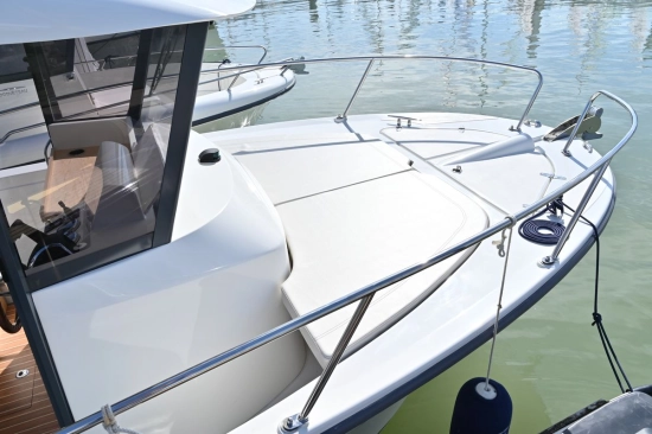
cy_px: 217
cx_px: 326
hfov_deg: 66.4
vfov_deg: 47.1
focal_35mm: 28
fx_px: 498
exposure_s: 1/1250
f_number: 9
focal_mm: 27.5
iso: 400
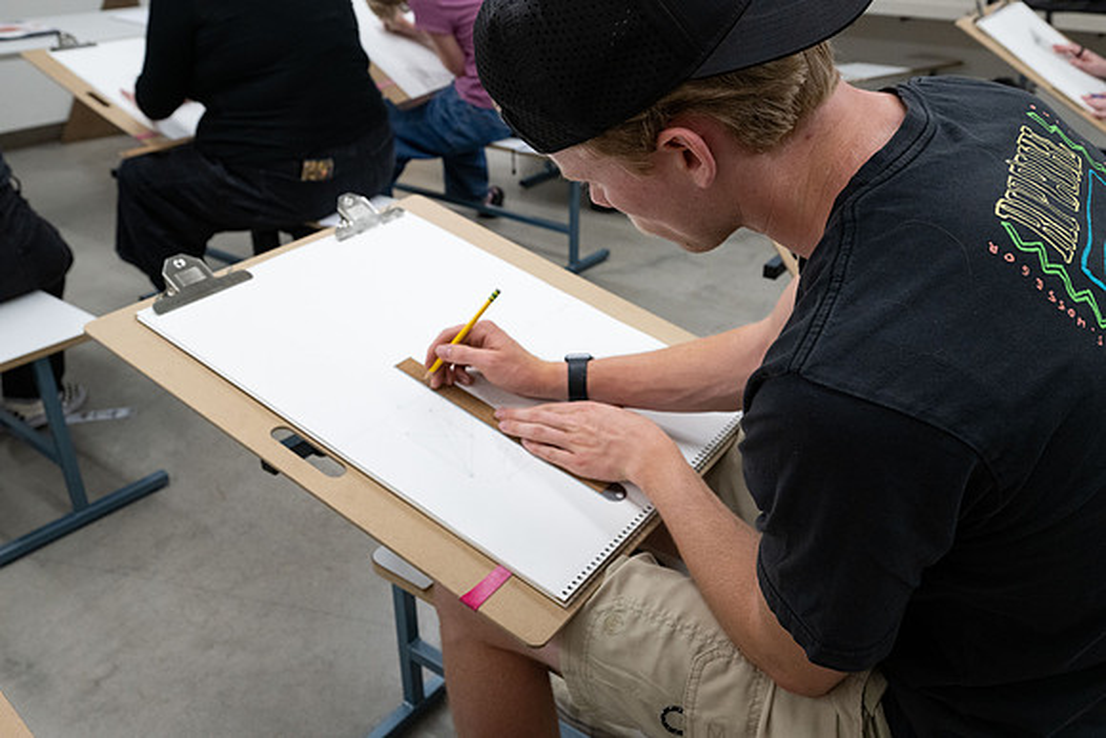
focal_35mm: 30
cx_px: 553
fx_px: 922
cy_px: 369
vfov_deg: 43.6
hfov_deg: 61.9
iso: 1600
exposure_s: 1/125
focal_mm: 30
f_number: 7.1
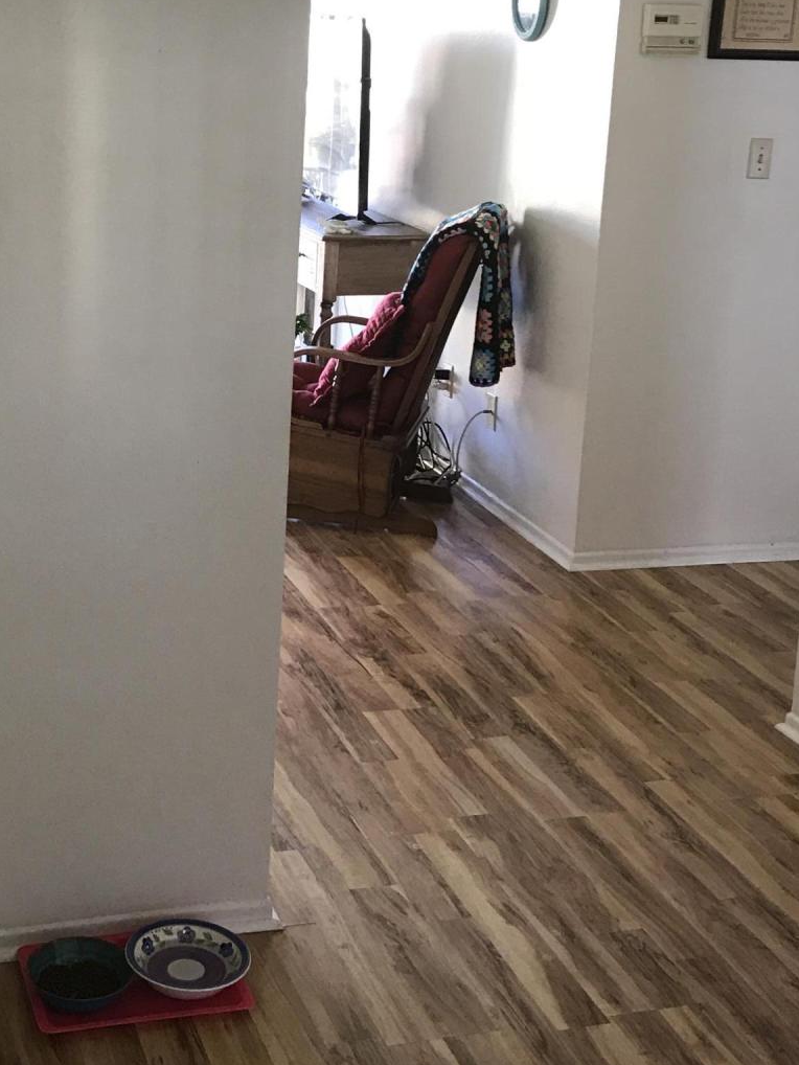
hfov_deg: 26.3
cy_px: 363
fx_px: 1692
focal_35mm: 55
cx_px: 230
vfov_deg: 34.6
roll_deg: -2.0
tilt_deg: -12.3
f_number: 1.8
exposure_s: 1/20
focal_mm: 3.99
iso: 32
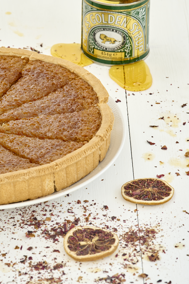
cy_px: 91
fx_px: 1661
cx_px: 63
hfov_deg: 6.5
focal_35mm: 211
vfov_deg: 9.7
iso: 250
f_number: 11
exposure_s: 1/8
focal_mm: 135
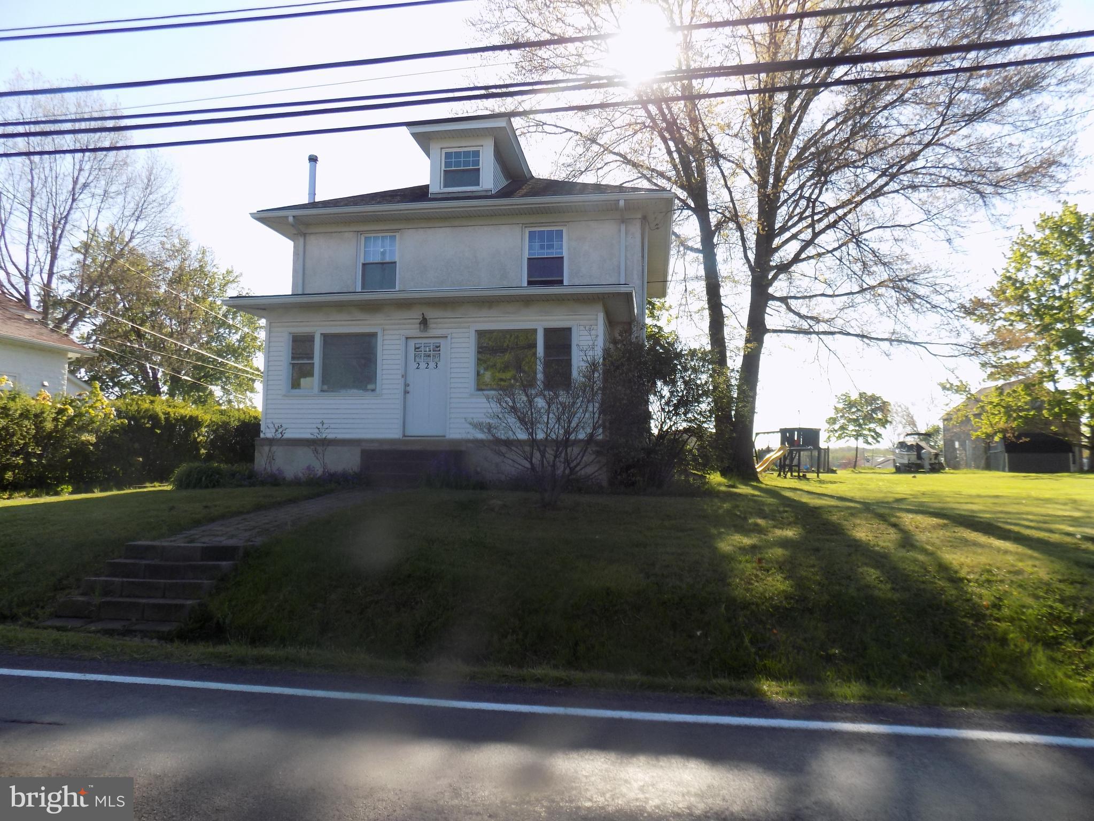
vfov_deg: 58.9
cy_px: 410
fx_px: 727
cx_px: 547
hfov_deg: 73.9
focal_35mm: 23
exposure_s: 1/400
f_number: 3.1
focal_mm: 4
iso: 80
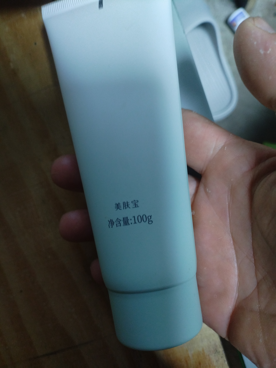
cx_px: 138
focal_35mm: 26
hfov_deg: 53.1
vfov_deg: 67.3
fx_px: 276
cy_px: 184
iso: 762
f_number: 1.8
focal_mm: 4.25
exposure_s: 1/16.7
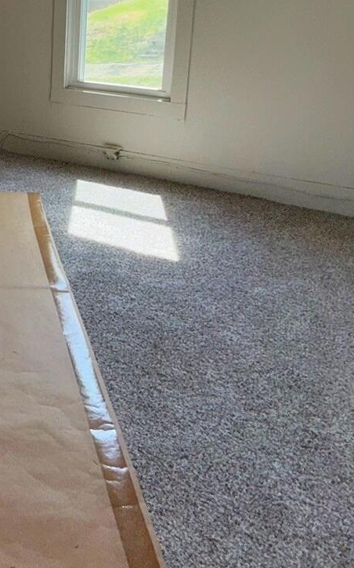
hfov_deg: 28.0
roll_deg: -0.3
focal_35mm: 42
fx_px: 649
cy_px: 129
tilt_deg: -11.7
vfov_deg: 45.3
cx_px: -29
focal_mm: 2.22
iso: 16
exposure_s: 1/130
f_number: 2.2
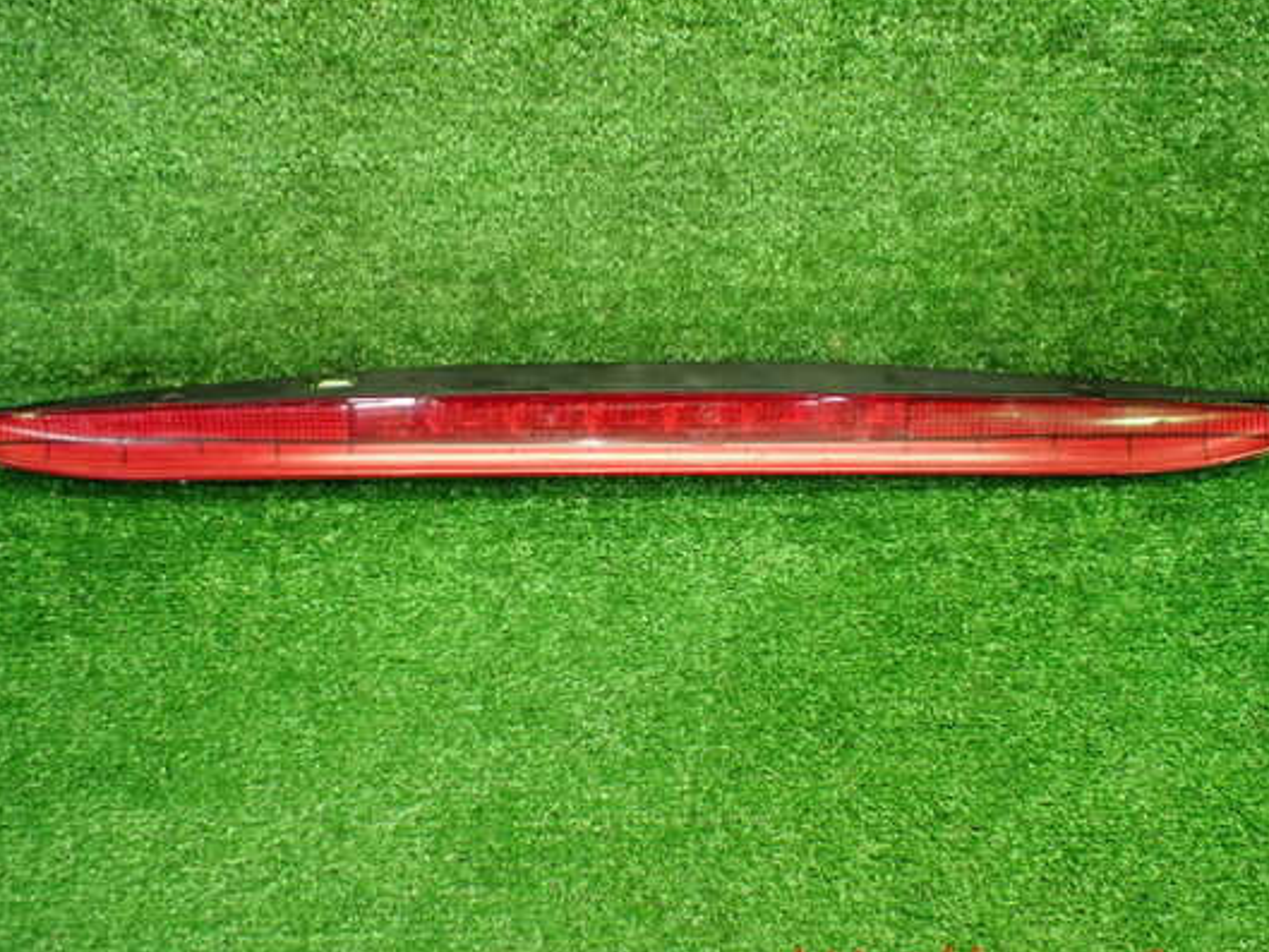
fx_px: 1247
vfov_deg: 41.8
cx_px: 617
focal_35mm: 34
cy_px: 463
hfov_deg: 53.9
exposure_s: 1/125
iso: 800
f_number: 2.3
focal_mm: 5.4
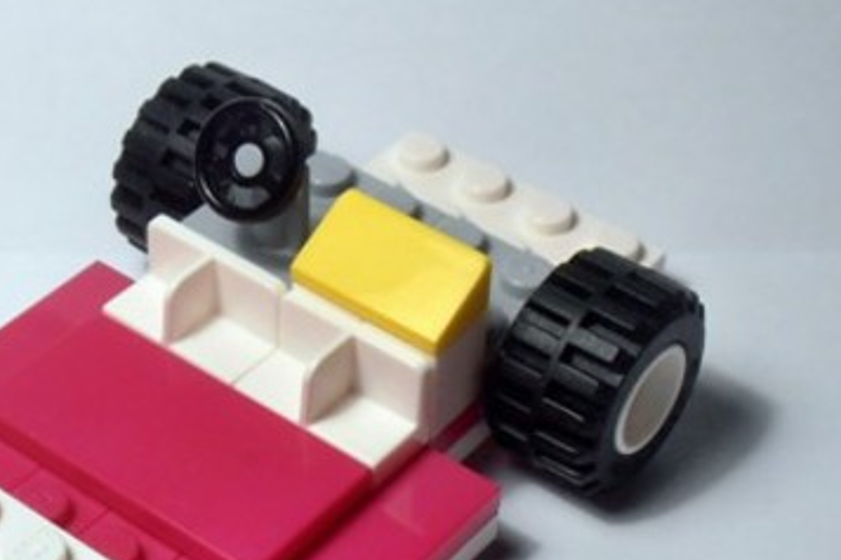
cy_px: 465
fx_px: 2266
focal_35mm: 97
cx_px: 302
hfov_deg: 21.0
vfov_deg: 14.0
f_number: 3.9
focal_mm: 6.61
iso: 80
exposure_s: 1/60
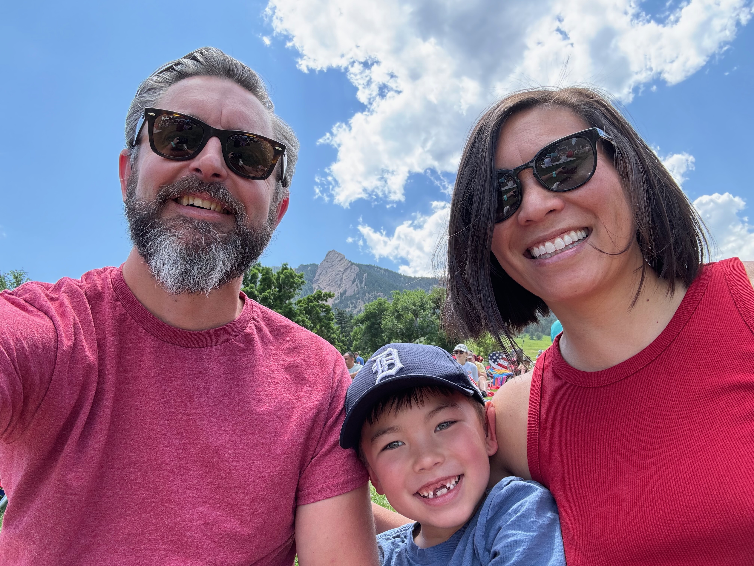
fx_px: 501
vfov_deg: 58.9
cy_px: 283
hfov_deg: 73.9
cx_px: 377
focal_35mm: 23
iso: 25
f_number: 1.9
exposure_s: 1/217
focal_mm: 2.69
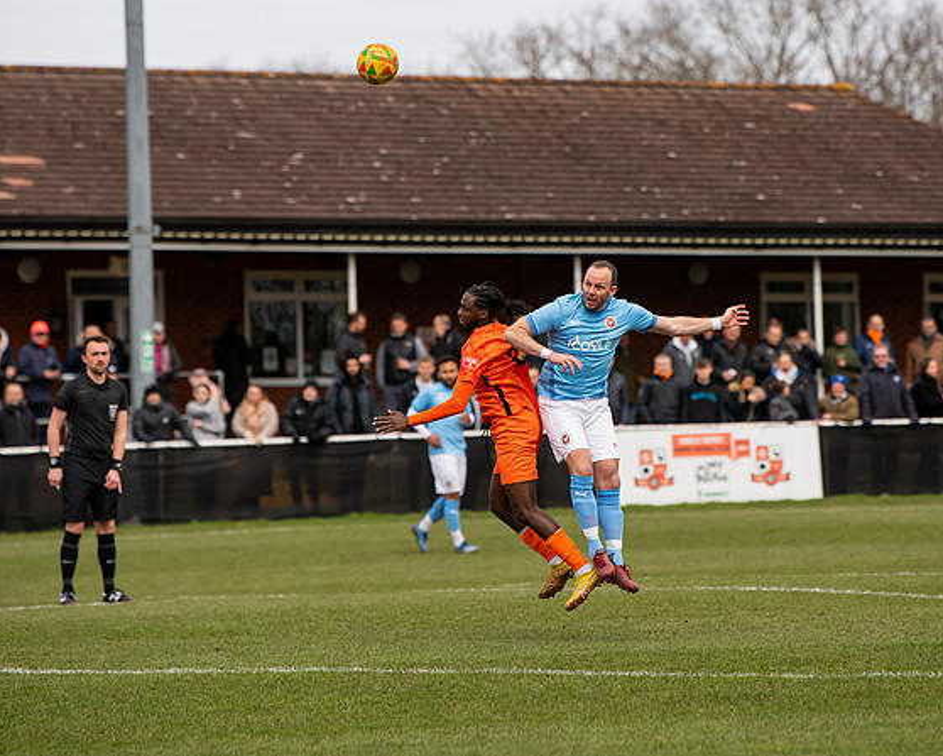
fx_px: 7791
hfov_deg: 6.9
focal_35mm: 279
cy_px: 296
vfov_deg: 5.6
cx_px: 557
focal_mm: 200
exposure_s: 1/1600
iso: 500
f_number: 4
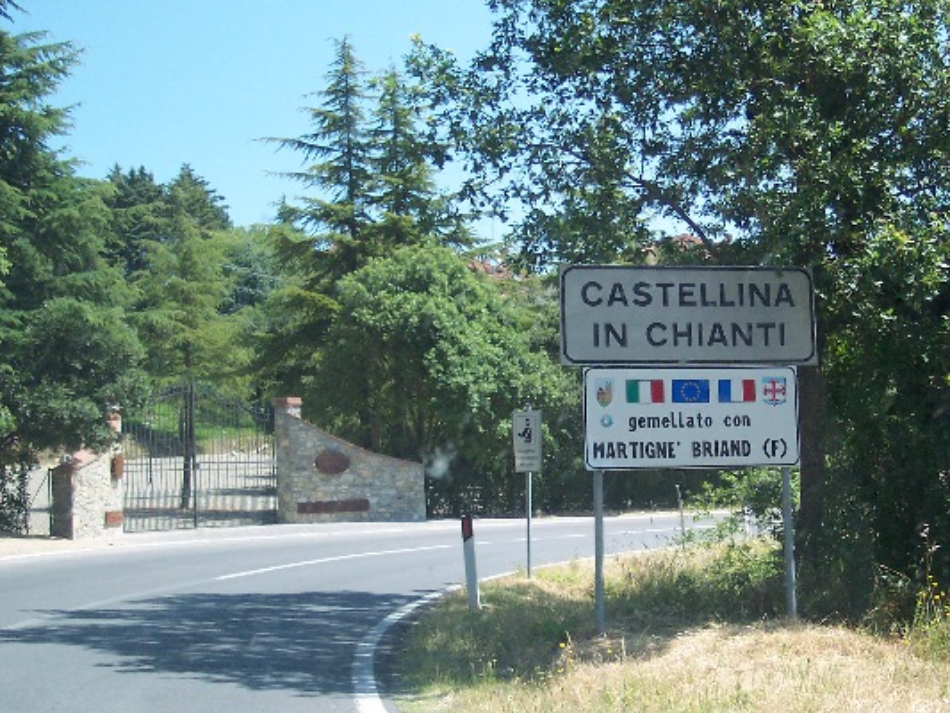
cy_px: 326
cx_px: 679
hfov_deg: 33.3
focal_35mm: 57
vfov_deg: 25.7
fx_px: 1565
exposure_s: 1/700
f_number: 2.8
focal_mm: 8
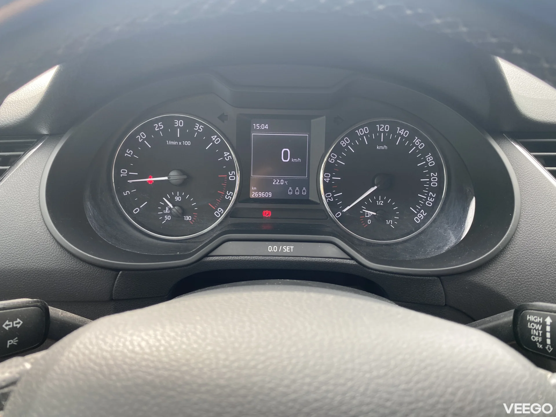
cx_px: 278
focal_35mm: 26
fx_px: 418
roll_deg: +0.5
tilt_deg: -27.2
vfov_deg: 53.1
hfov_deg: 67.3
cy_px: 208
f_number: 1.8
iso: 40
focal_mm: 4.25
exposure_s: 1/121
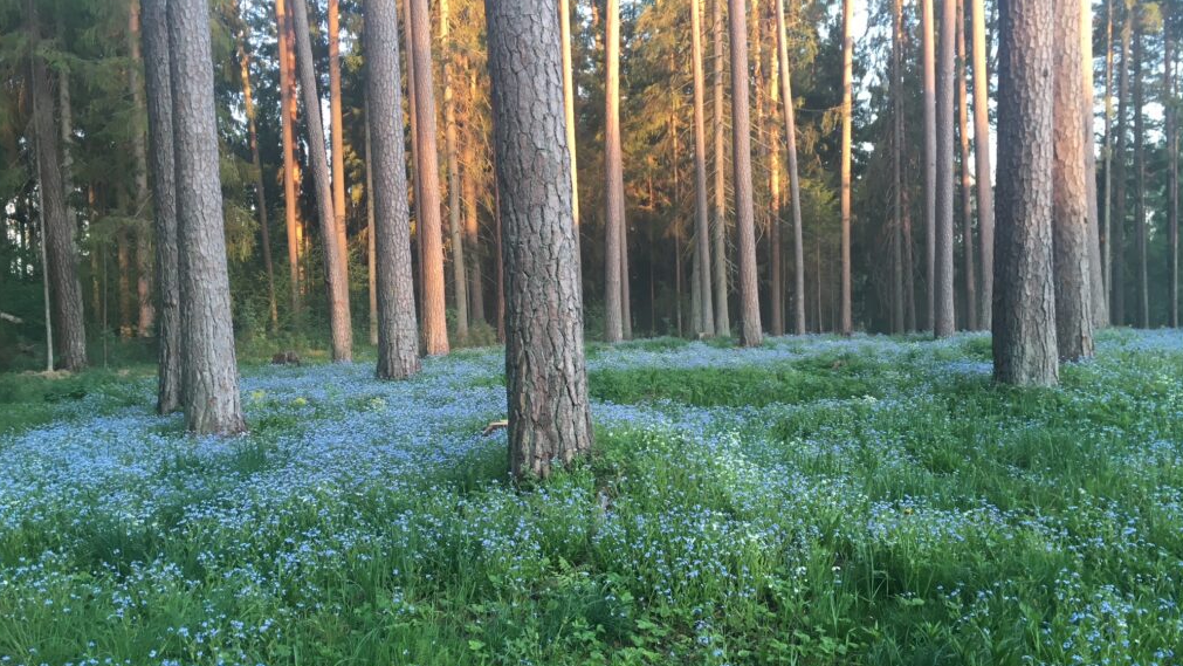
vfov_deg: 36.6
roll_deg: +2.0
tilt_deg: -2.4
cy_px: 375
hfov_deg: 61.0
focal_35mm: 32
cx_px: 596
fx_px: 1004
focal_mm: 4.15
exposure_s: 1/33
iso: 25
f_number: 2.2
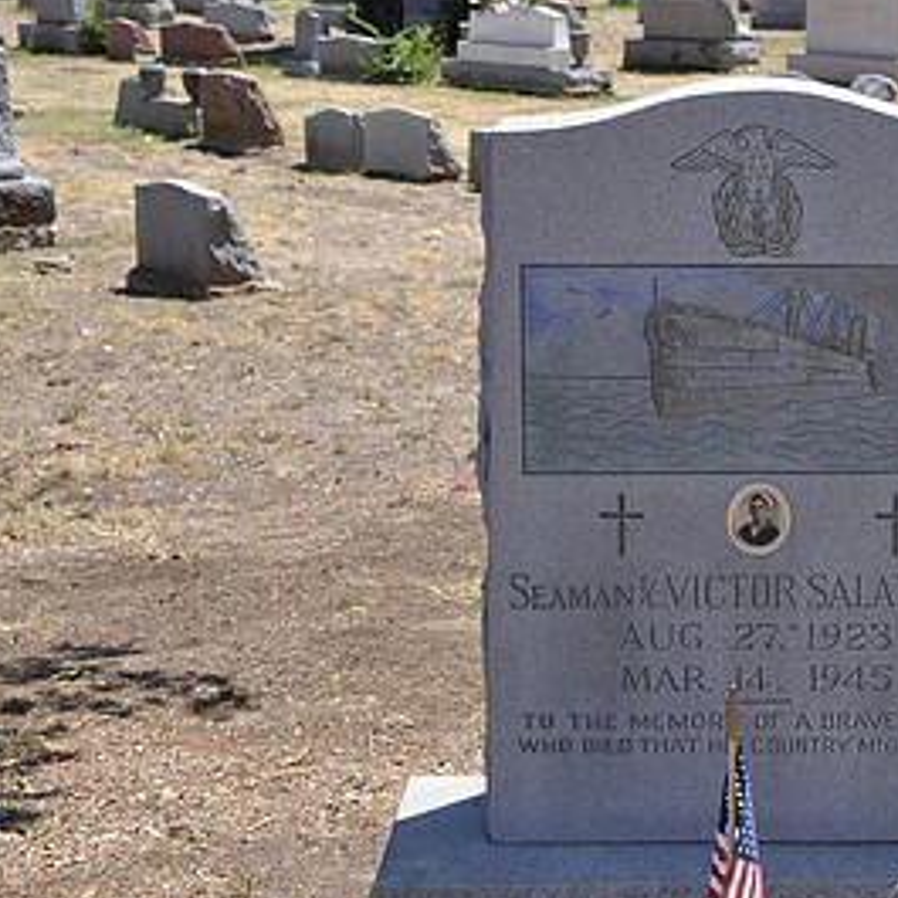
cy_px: 510
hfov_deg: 19.2
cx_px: 786
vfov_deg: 19.5
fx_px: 2612
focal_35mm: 89
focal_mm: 32
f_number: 6.3
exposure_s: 1/160
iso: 200
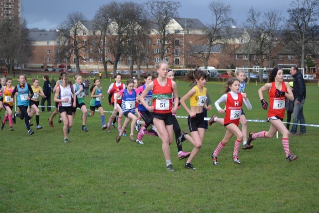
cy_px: 106
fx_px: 731
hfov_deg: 24.6
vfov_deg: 16.5
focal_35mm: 82
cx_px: 160
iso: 400
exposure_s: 1/500
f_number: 4
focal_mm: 55
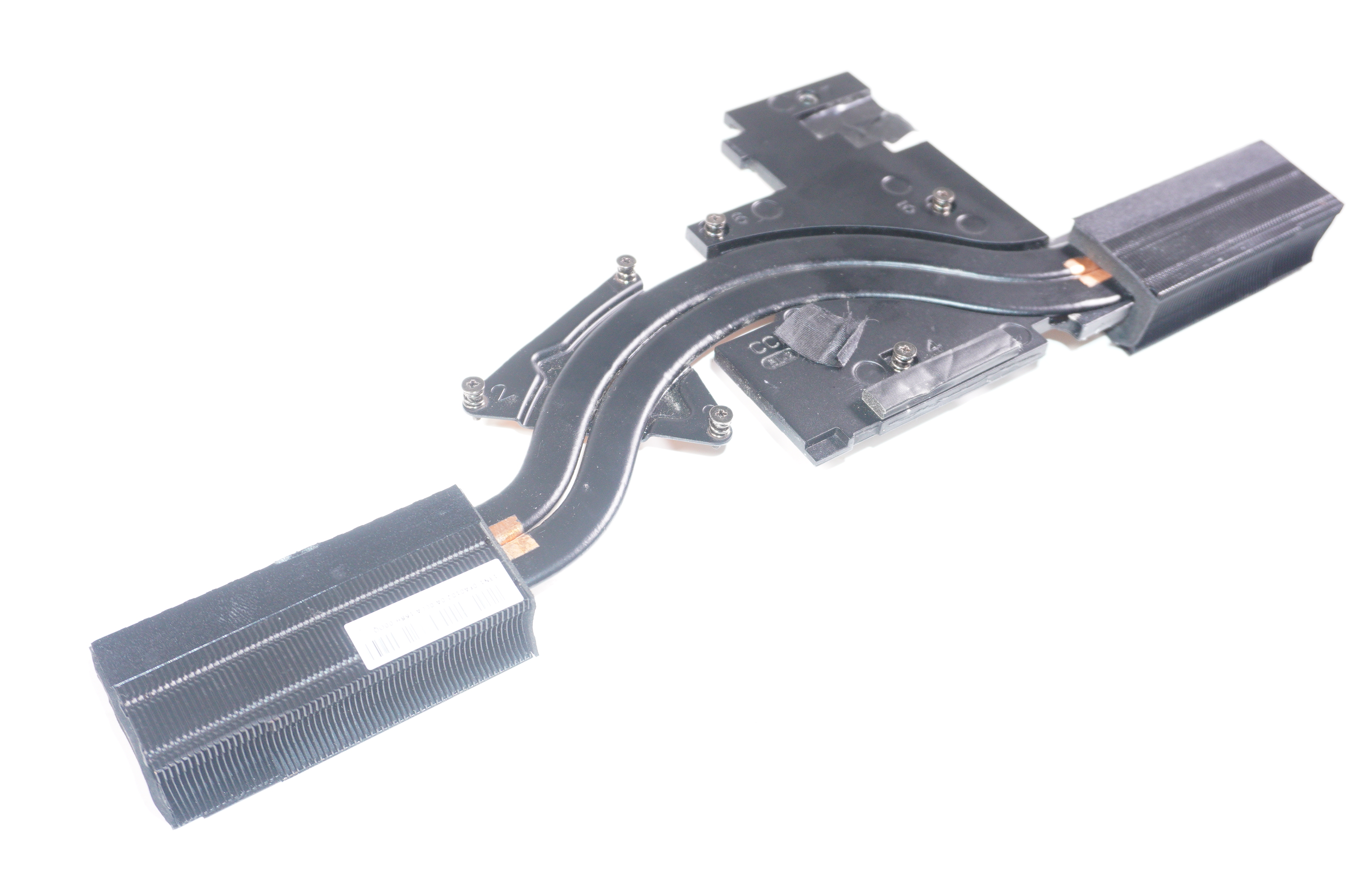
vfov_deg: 36.8
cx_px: 674
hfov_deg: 53.2
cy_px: 448
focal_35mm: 36
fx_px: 1348
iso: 640
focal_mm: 24
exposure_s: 1/100
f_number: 5.6
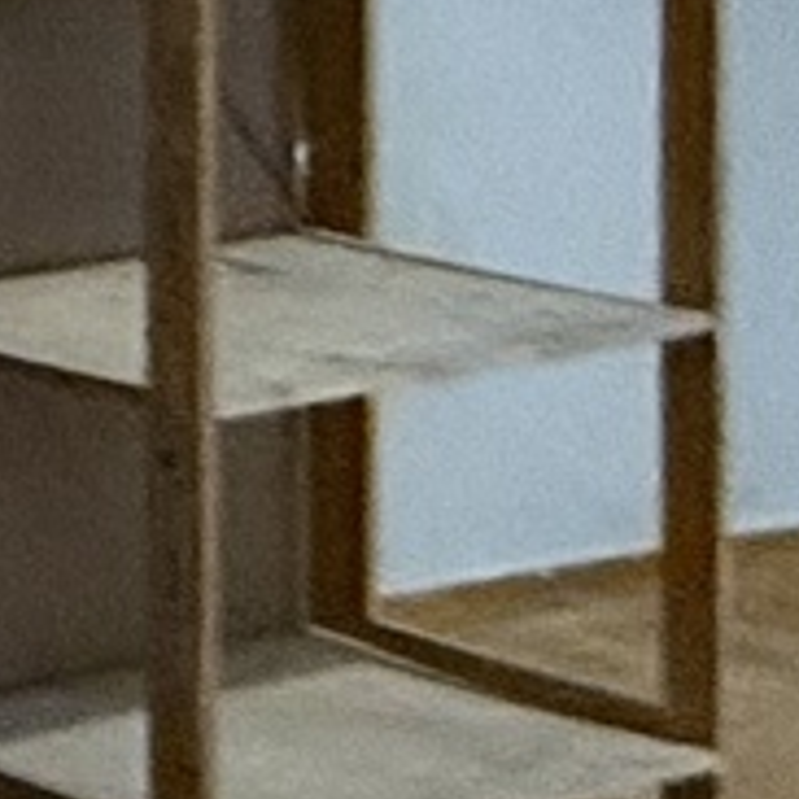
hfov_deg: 7.2
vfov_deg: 12.3
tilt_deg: -1.0
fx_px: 3395
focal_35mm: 130
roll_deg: +1.1
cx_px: -2764
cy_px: -646
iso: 320
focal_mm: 2.22
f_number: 2.2
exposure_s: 1/100
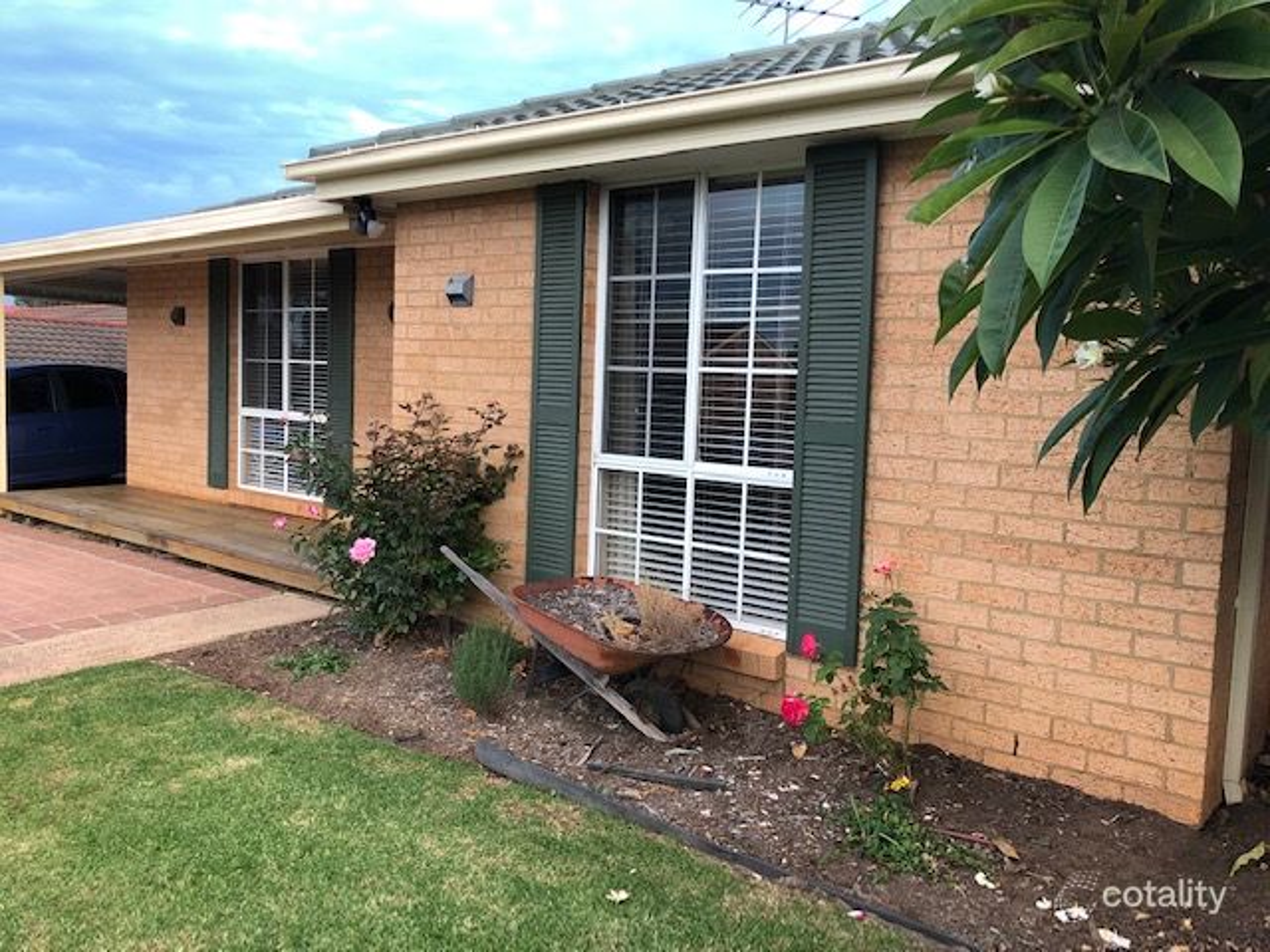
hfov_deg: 63.4
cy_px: 476
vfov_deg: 49.7
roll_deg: -2.2
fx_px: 1027
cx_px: 635
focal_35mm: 28
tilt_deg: -3.9
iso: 40
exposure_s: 1/30
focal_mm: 4
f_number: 1.8
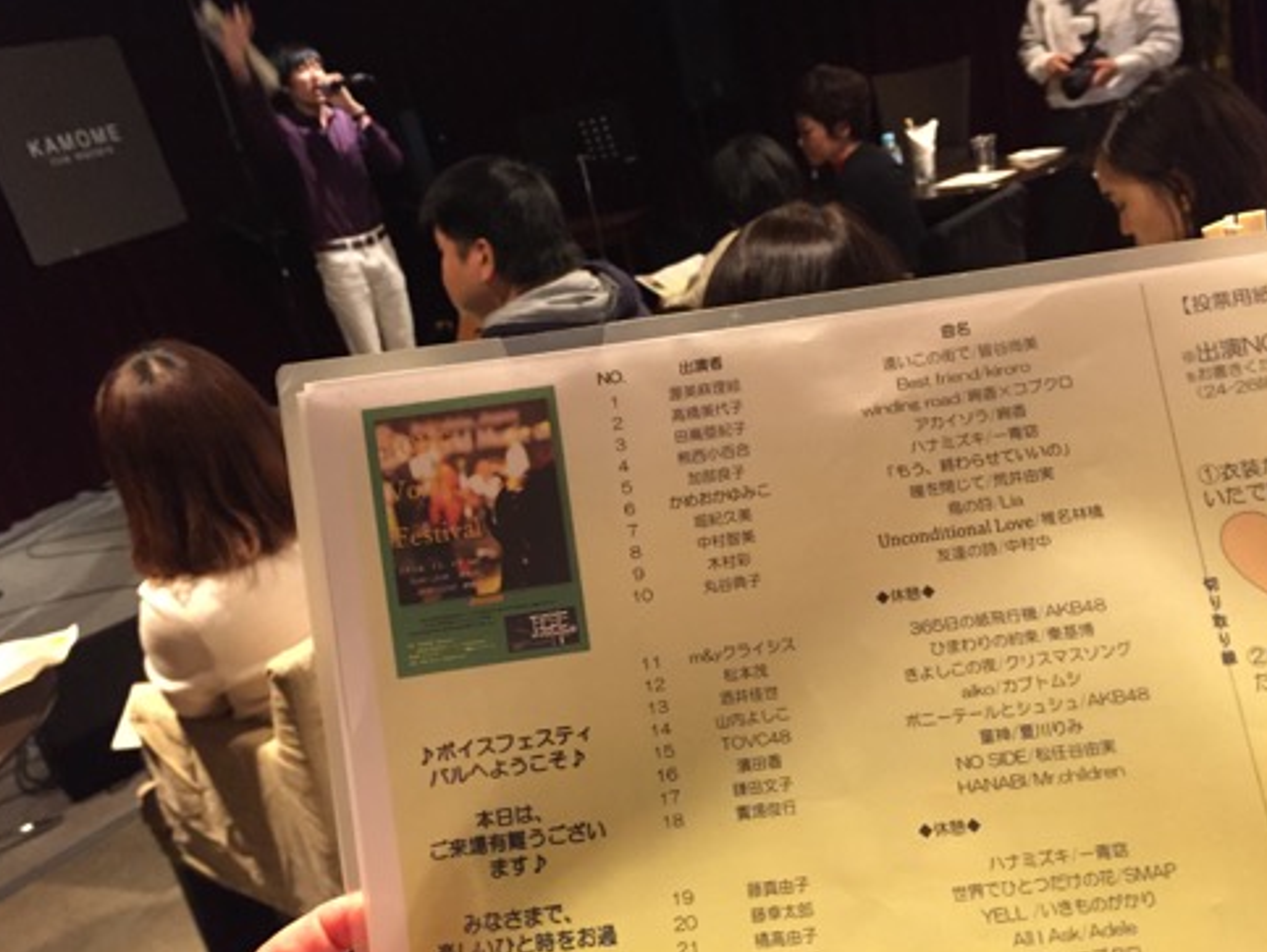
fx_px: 1099
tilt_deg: -19.3
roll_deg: +12.7
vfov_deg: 46.8
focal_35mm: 30
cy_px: 484
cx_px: 619
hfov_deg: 59.9
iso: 250
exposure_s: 1/15
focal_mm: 4.15
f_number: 2.2
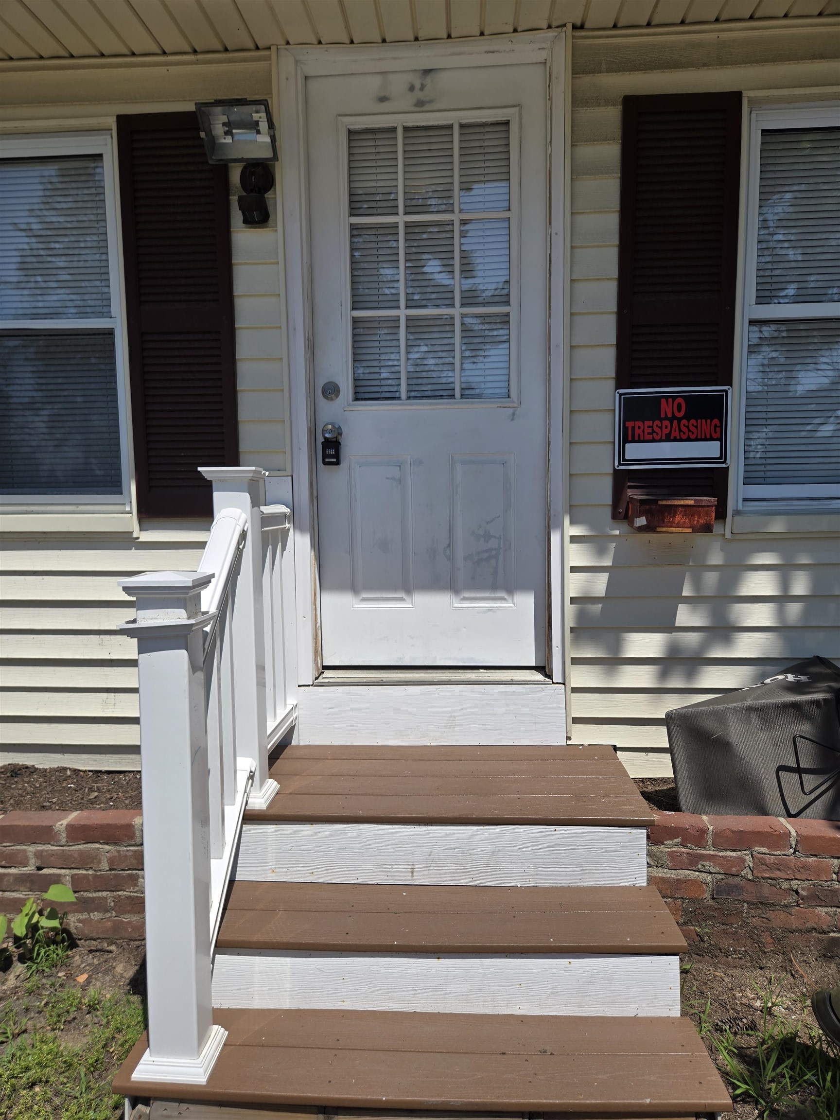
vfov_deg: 73.9
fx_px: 744
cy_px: 560
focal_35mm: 23
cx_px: 420
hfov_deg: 58.9
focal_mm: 5.4
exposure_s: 1/3001
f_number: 1.8
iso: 25
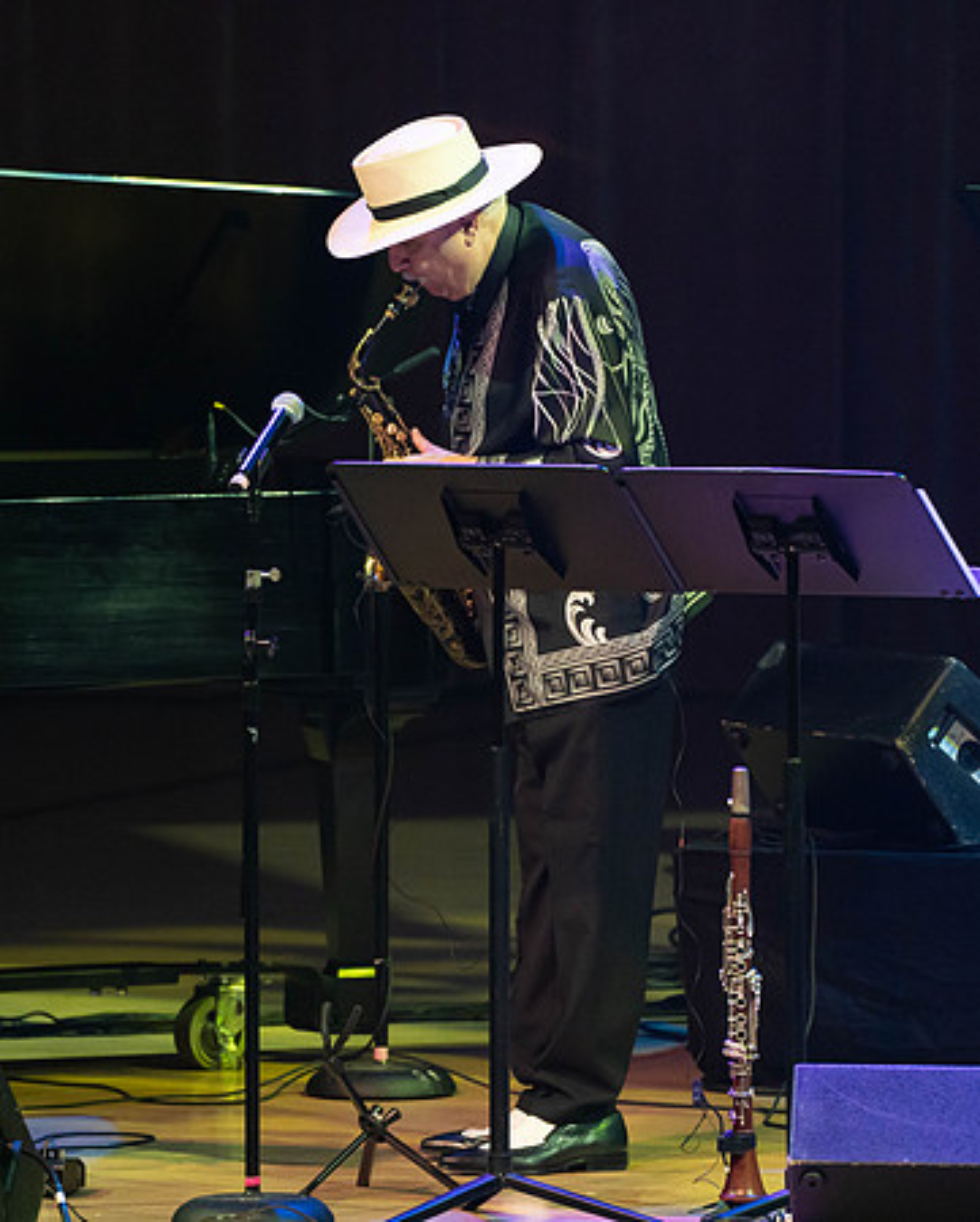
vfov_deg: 3.4
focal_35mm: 562
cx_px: 381
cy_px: 611
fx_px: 20349
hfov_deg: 2.8
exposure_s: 1/160
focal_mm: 400
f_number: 5.6
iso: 2500
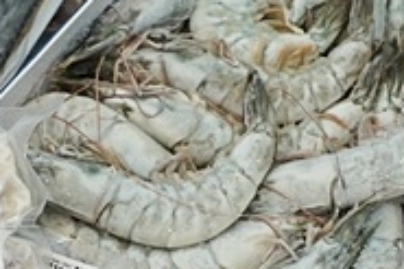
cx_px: -168
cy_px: 388
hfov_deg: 14.5
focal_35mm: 134
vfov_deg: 9.9
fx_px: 1502
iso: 500
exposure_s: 1/50
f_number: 5.6
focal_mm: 31
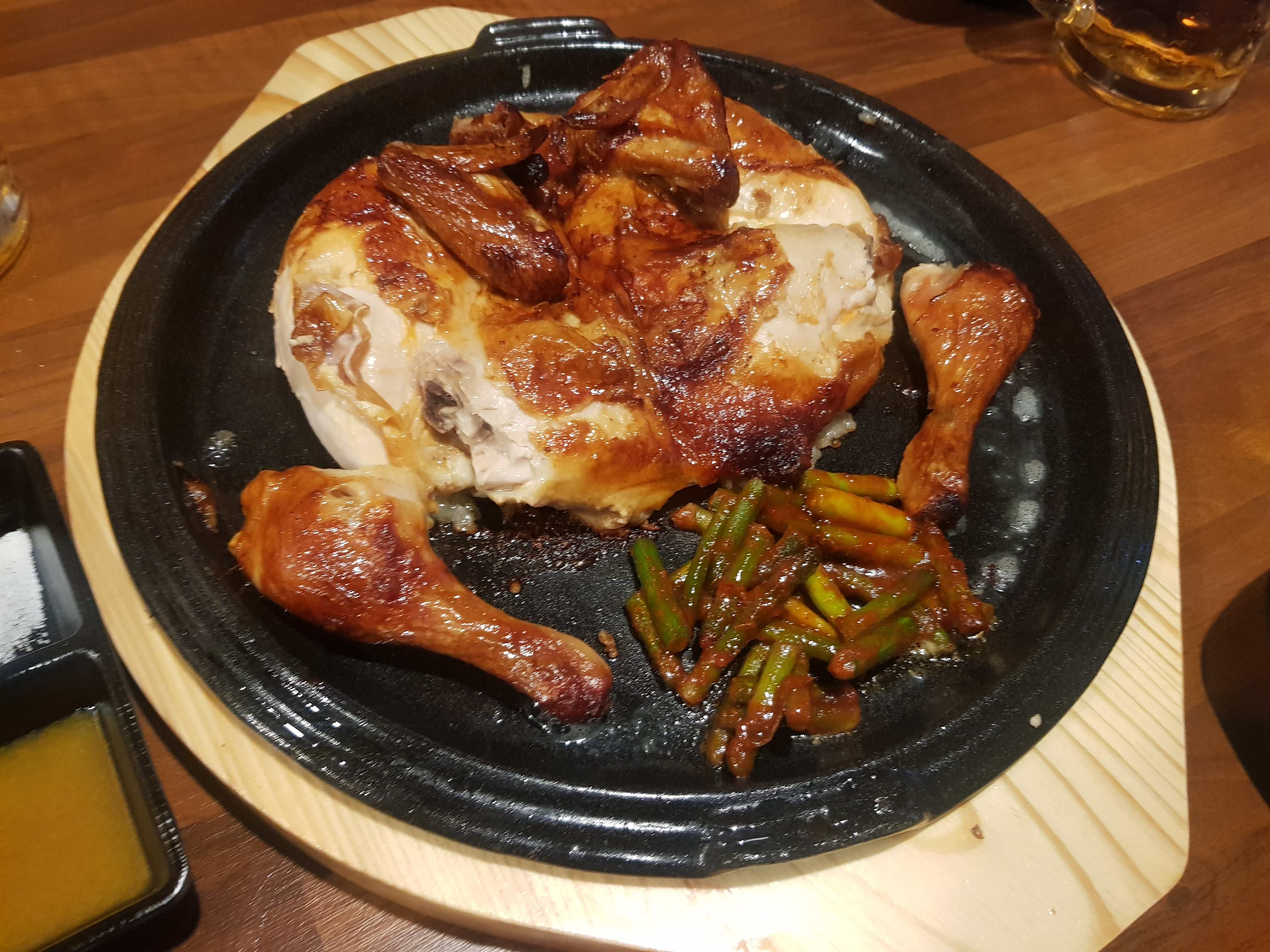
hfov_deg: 67.3
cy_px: 476
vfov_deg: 53.1
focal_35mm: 26
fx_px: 954
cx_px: 635
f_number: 1.7
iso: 200
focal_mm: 4.3
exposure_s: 1/13
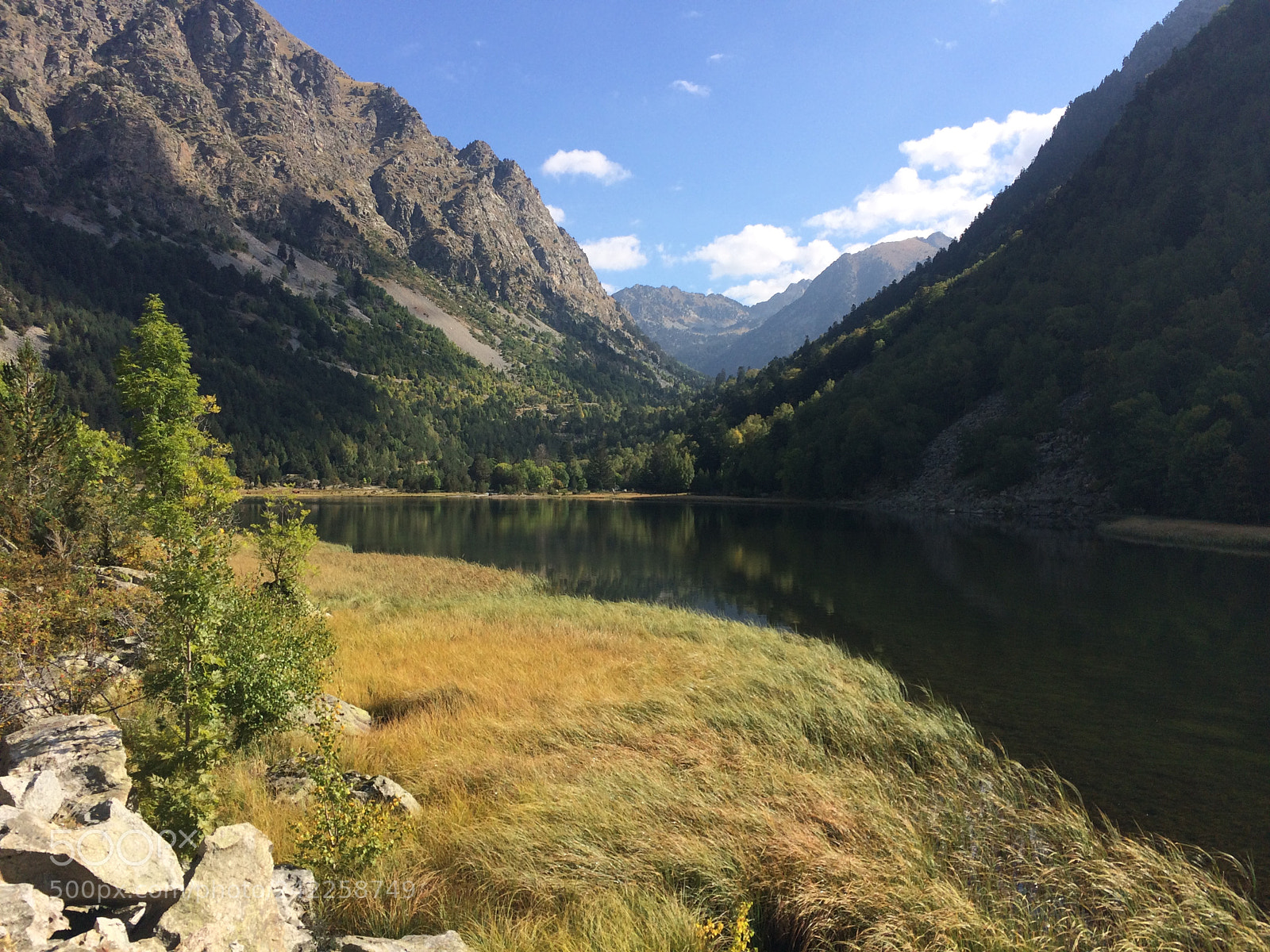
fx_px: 1064
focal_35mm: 29
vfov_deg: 48.2
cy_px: 476
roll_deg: +0.7
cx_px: 635
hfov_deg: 61.7
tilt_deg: -0.7
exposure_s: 1/1709
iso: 32
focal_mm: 4.15
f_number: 2.2
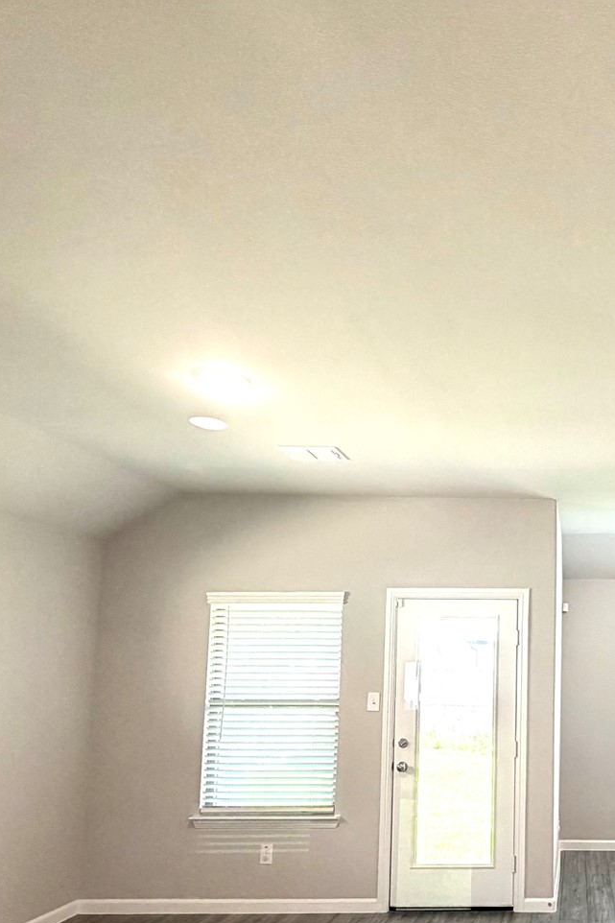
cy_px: 598
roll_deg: -0.1
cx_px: 609
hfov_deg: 37.9
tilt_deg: +5.7
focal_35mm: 31
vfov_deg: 59.2
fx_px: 795
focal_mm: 2.22
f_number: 2.2
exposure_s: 1/120
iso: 250
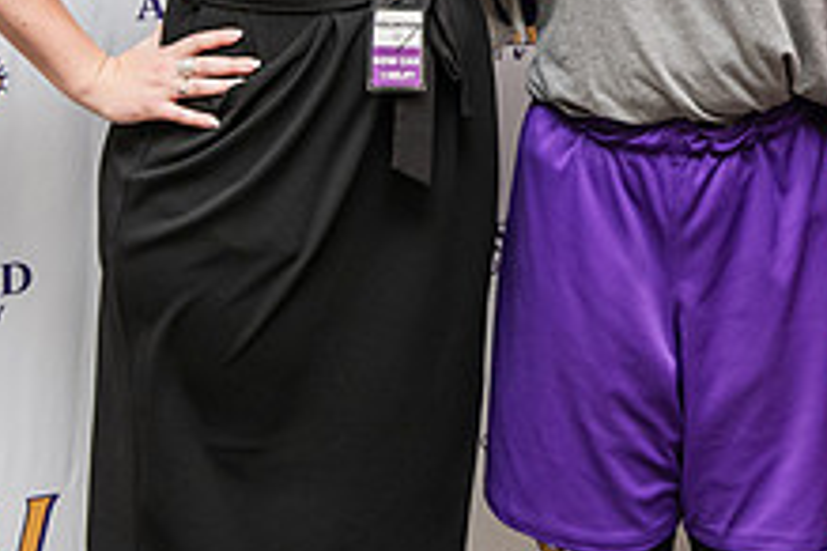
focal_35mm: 111
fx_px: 2550
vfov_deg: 12.1
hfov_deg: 18.2
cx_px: 710
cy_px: -85
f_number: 3.5
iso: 1600
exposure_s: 1/160
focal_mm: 42
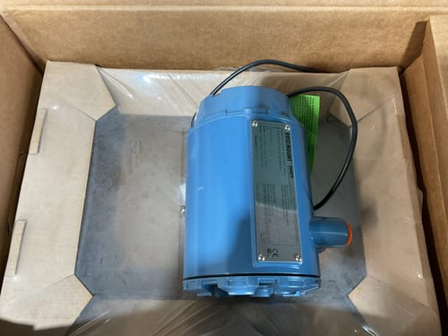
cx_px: 224
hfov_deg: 61.7
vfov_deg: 48.2
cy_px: 168
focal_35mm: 29
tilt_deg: -71.7
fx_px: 375
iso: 100
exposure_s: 1/50
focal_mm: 3
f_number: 1.8
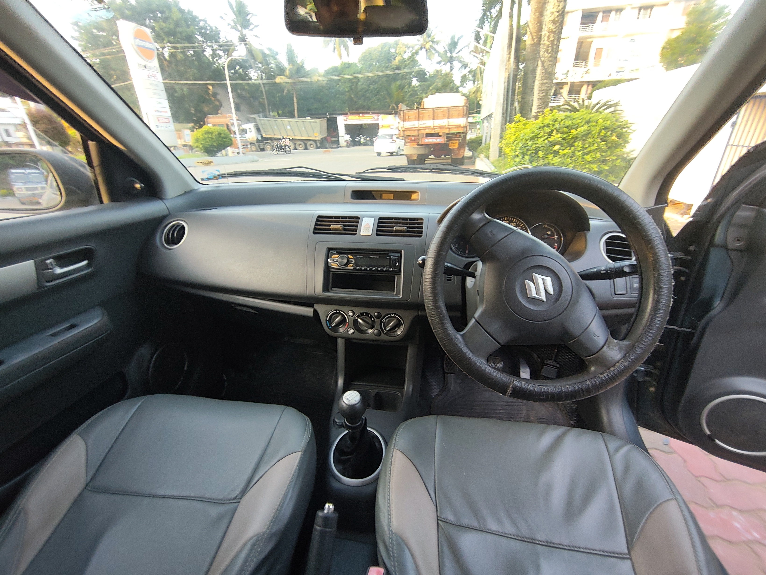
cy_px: 288
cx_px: 383
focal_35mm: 15
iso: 136
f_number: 2.2
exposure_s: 1/60
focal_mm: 1.64
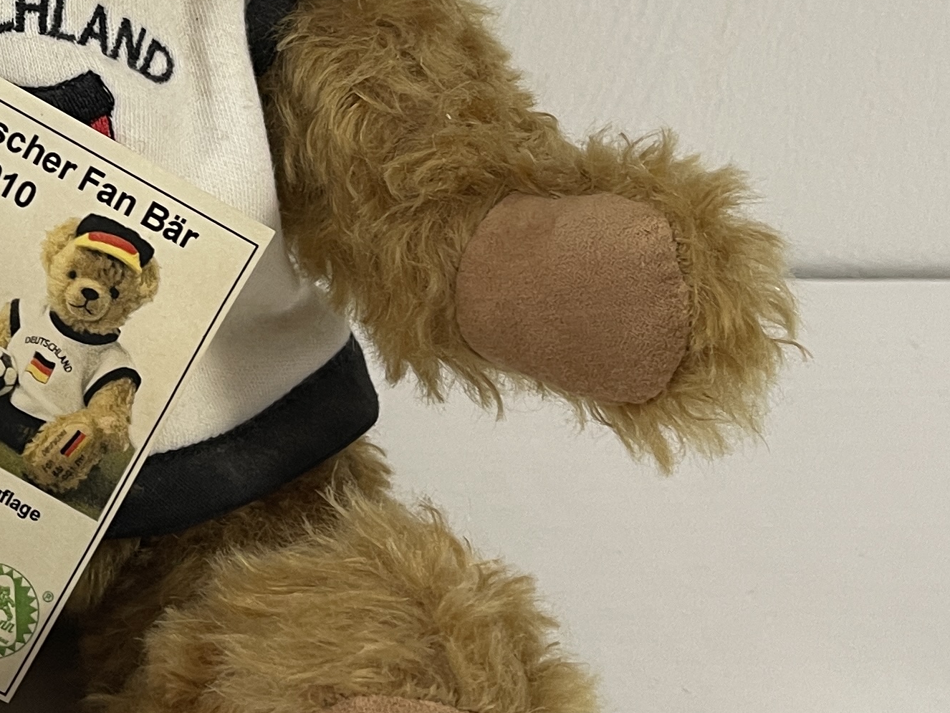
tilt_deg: -26.8
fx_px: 2086
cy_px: 41
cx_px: -213
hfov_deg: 23.3
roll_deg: -6.5
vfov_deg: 19.0
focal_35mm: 76
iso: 80
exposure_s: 1/50
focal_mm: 5.1
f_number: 1.6
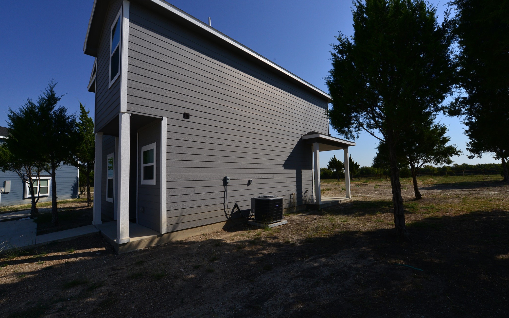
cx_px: 265
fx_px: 208
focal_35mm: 15
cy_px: 163
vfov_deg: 74.8
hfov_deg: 101.4
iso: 400
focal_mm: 14
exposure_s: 1/800
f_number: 14
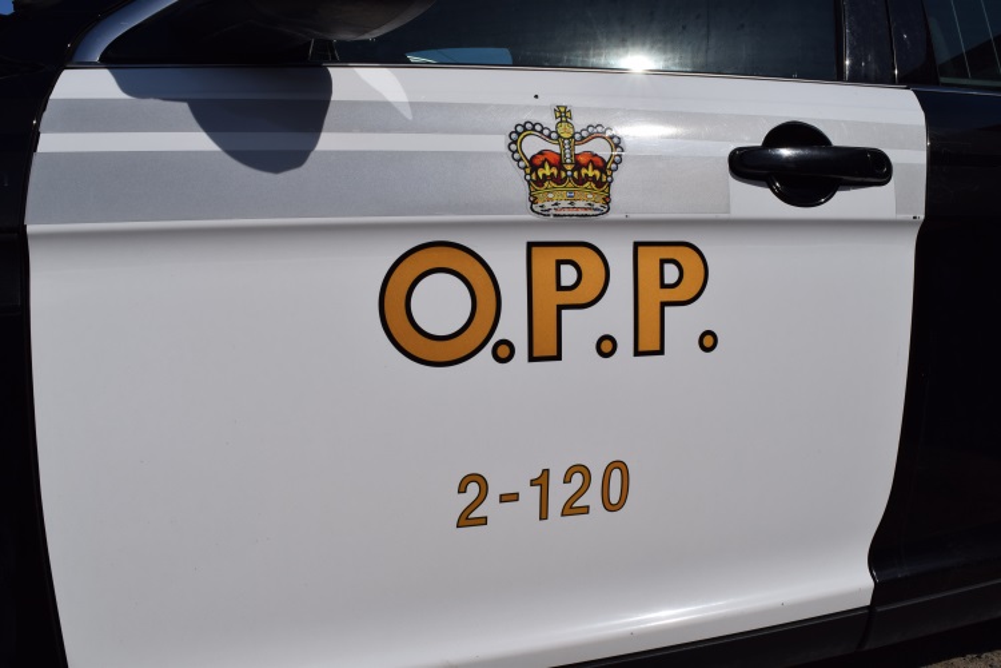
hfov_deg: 61.9
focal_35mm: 30
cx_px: 500
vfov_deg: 43.6
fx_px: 834
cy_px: 334
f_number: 14
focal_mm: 20
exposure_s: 1/800
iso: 200
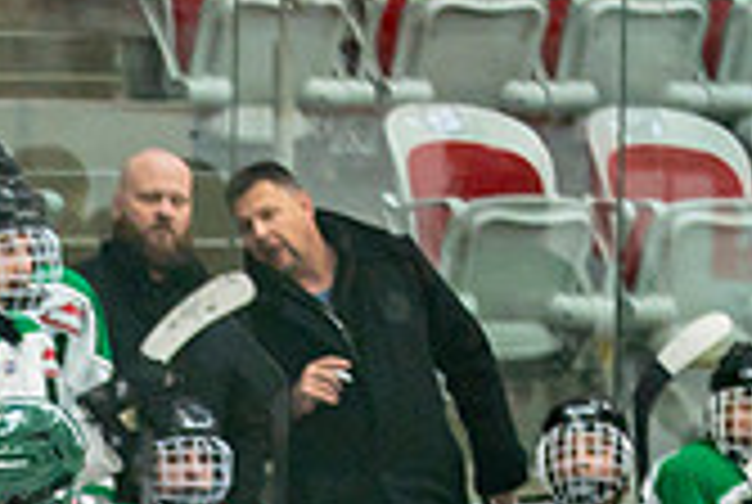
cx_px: -359
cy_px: 1217
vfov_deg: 1.8
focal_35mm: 755
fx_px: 15799
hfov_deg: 2.7
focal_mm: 125
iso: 500
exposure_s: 1/640
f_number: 3.2
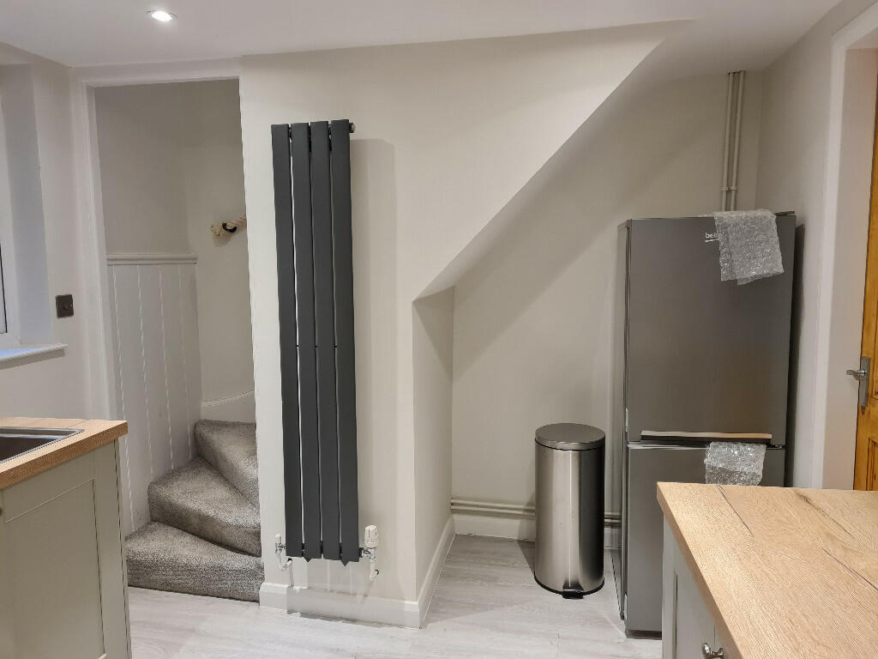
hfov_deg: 67.3
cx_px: 439
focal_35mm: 26
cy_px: 330
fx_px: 659
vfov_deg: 53.1
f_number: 1.8
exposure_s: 1/50
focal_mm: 5.4
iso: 200
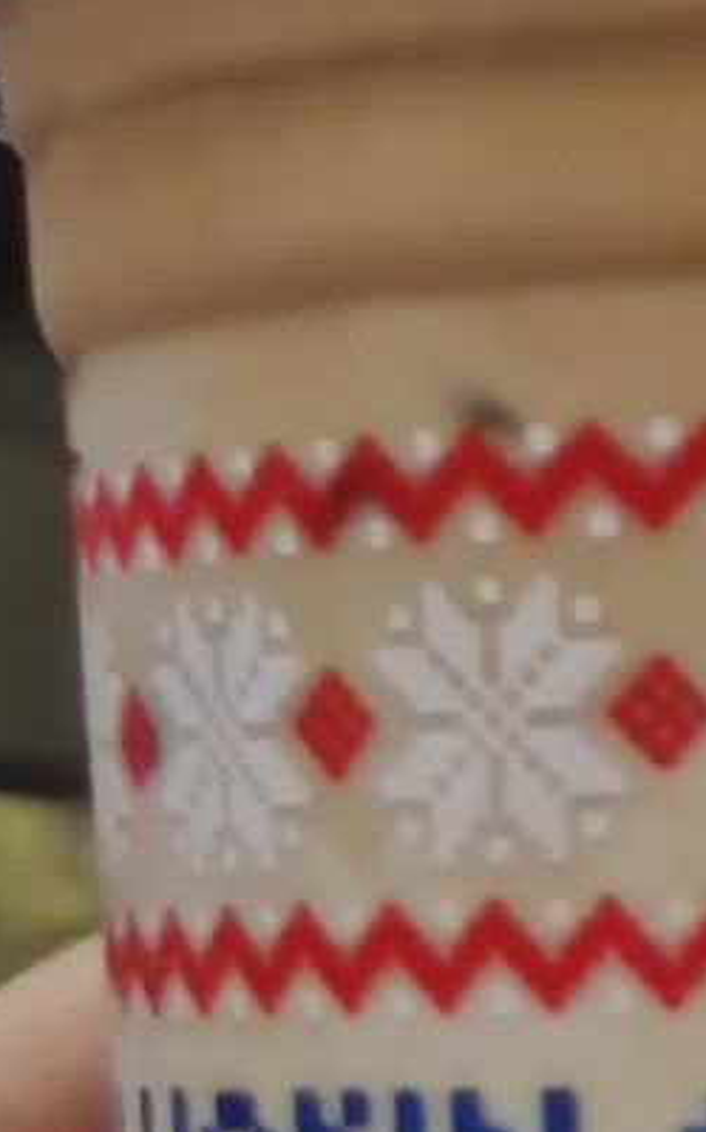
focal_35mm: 196
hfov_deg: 6.6
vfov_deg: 10.2
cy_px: -810
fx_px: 6040
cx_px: 848
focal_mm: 5.58
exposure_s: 1/208
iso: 50
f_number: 1.8
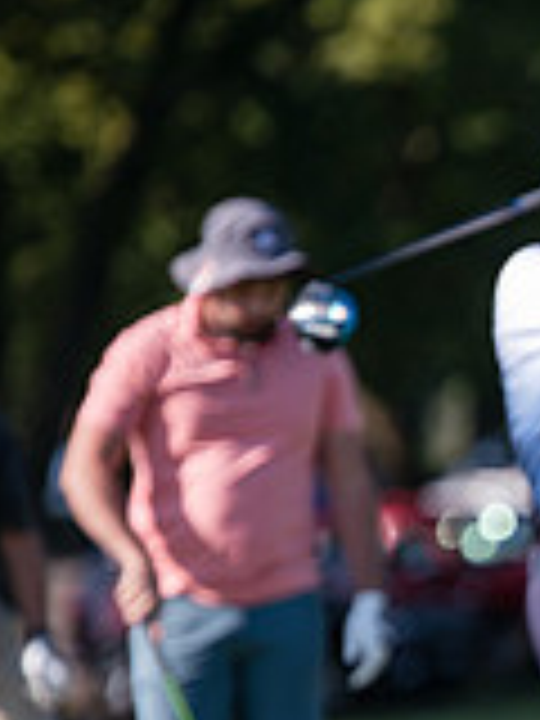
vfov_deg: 3.2
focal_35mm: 626
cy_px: 637
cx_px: 1148
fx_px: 13021
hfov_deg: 2.4
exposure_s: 1/500
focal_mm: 180
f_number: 3.2
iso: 64
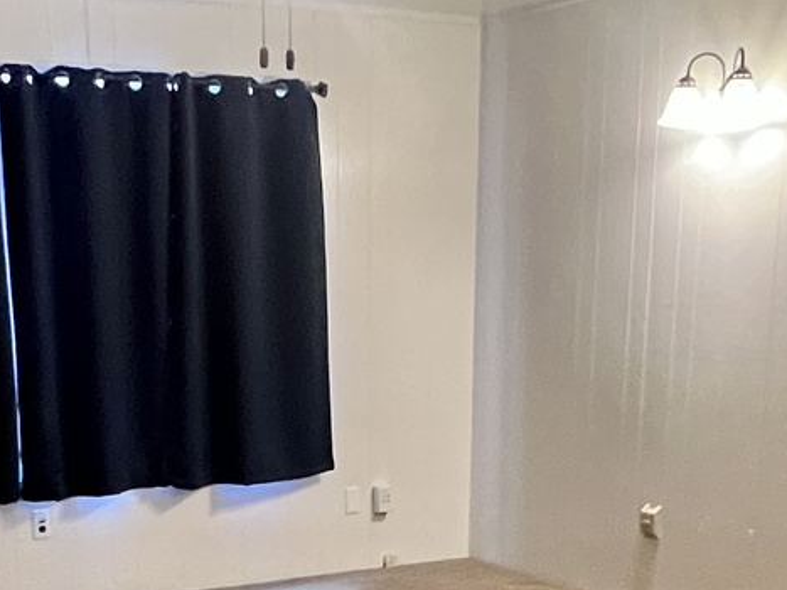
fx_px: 1296
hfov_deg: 33.8
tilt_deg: -15.0
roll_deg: -0.4
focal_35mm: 57
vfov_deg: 24.3
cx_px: 347
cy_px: 617
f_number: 1.8
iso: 640
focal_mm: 1.57
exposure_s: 1/60
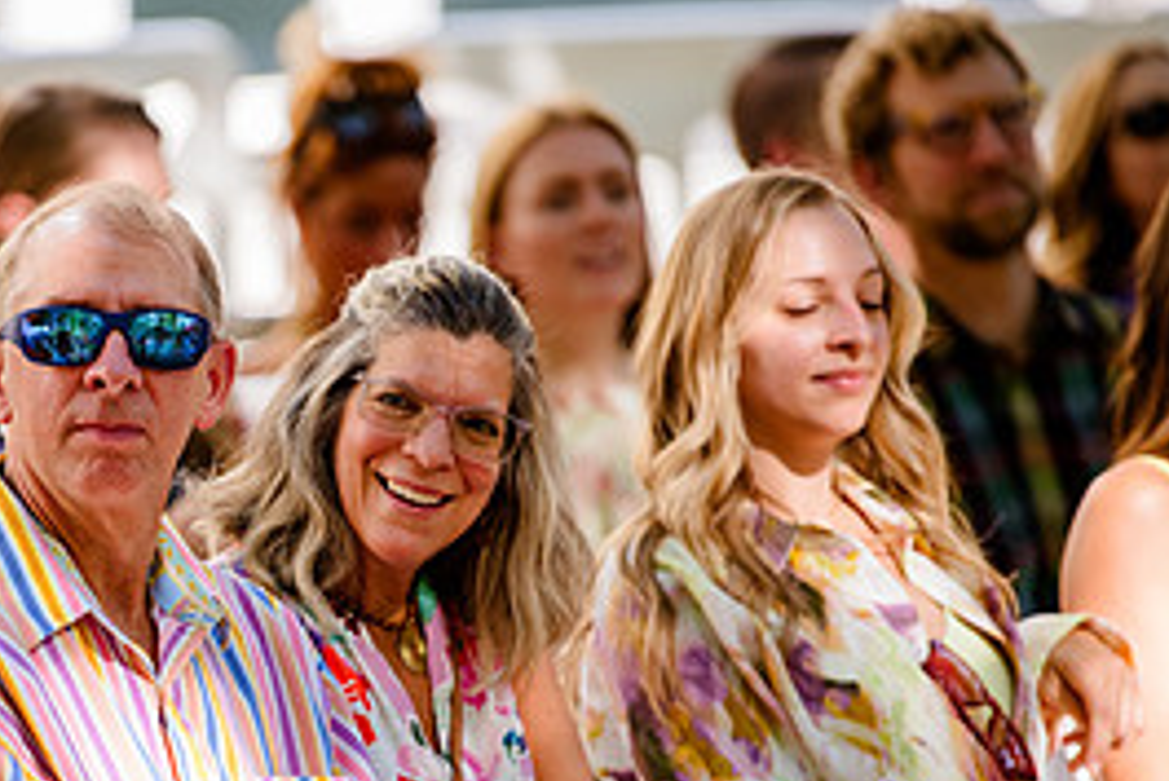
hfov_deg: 4.9
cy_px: 638
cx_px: 163
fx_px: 13515
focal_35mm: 416
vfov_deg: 3.3
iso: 400
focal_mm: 190
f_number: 2.8
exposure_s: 1/640
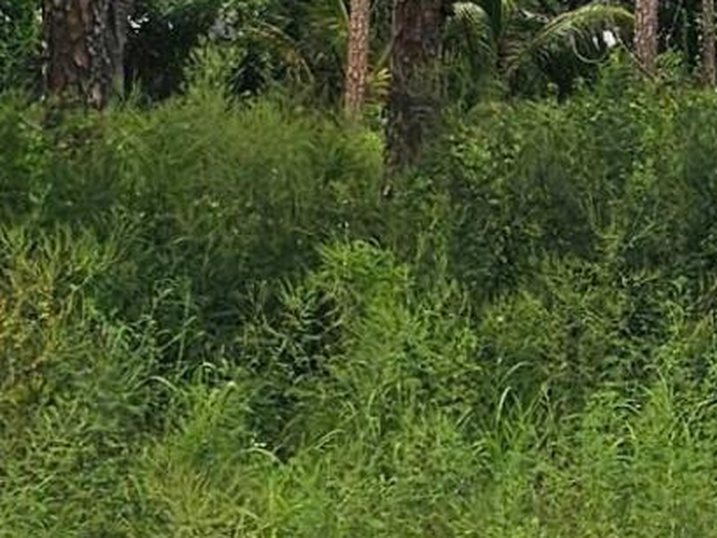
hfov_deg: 11.7
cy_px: 109
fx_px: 3356
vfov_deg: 9.1
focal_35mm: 162
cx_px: 1052
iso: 10
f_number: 1.7
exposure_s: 1/1505
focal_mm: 6.3
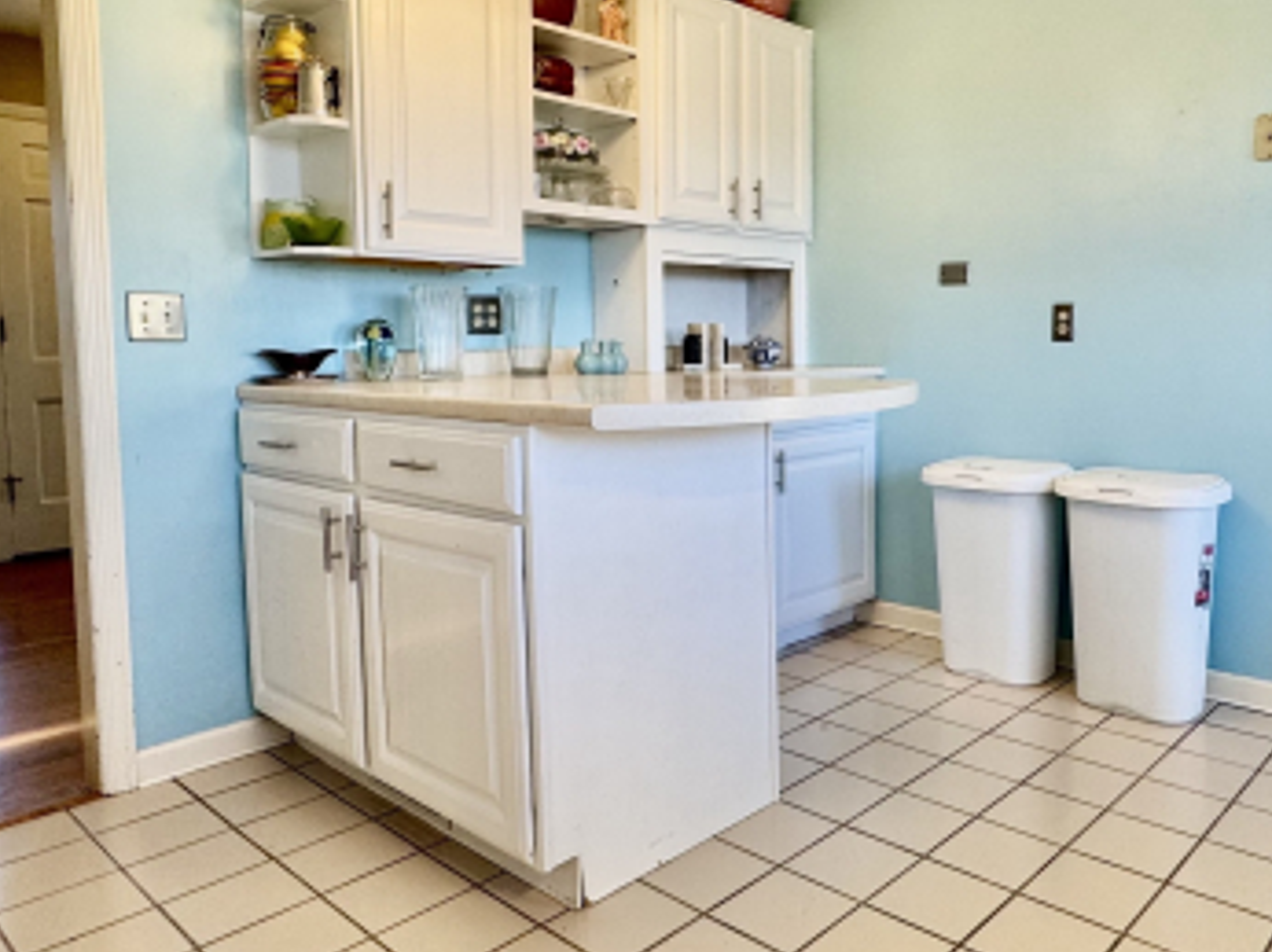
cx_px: 818
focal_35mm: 27
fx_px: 991
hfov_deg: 64.1
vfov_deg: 51.1
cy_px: 404
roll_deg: +0.2
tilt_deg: -4.5
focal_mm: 2.22
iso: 125
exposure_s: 1/120
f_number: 2.2
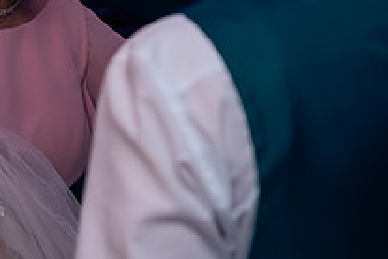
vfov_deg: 9.7
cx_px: -7
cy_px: -44
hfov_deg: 14.4
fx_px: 1509
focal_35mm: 140
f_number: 3.5
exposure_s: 1/160
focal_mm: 50
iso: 800
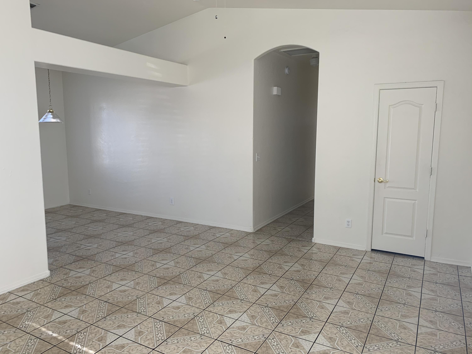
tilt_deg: -9.3
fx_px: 355
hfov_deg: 67.3
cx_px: 236
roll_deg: +0.1
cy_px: 177
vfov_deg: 53.1
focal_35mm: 26
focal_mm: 4.25
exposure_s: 1/121
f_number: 1.8
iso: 80
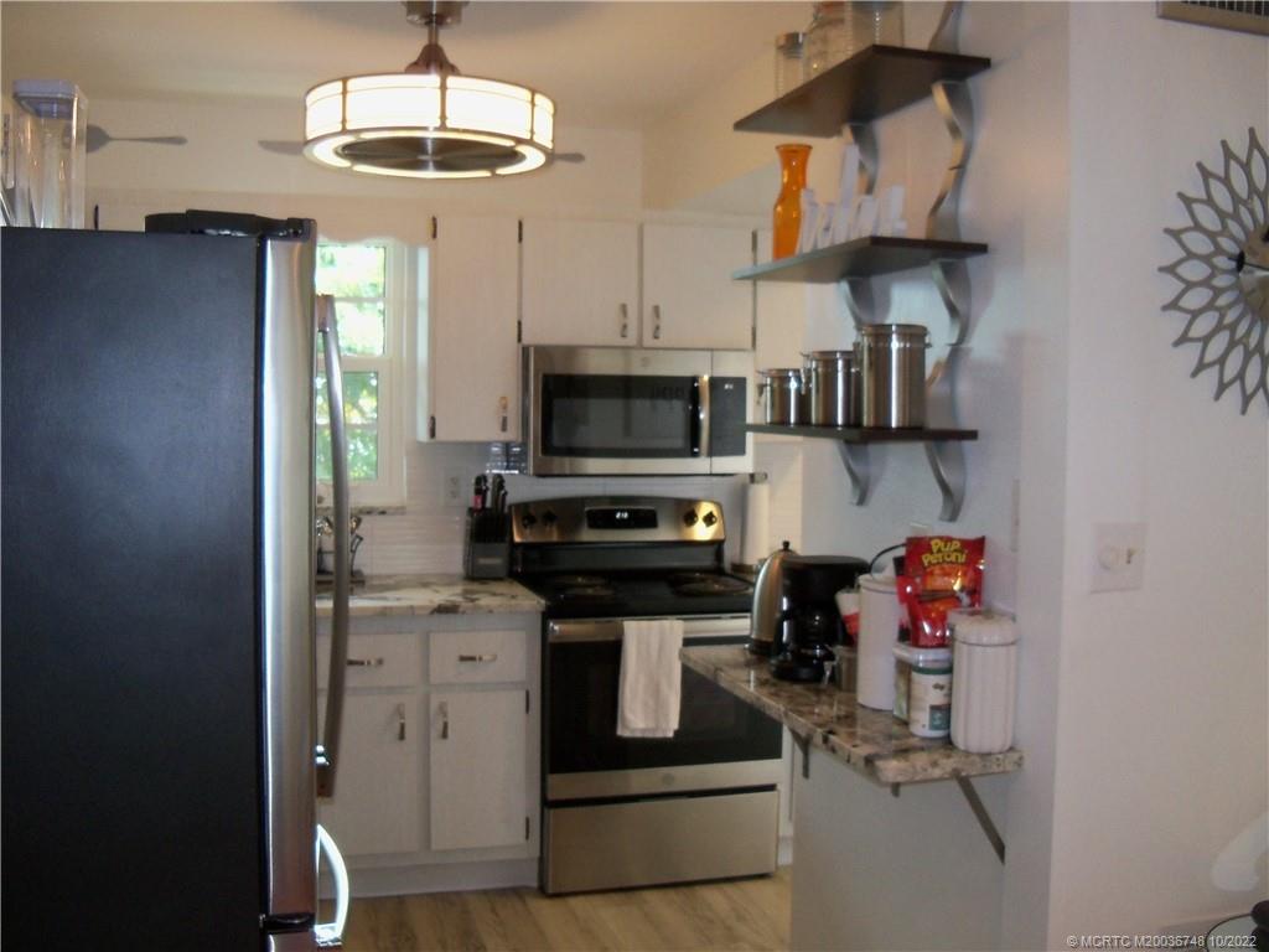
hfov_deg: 52.6
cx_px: 634
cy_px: 476
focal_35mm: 35
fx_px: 1283
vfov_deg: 40.7
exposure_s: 1/30
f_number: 3.5
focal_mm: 6.2
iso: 200
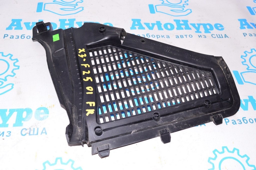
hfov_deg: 53.2
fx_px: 256
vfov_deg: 36.8
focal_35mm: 36
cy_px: 85
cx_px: 128
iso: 1600
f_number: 8
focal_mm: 24
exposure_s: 1/200
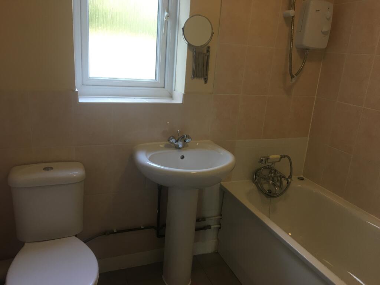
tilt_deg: -15.5
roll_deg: -5.2
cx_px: 190
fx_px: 318
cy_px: 142
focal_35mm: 29
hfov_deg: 61.7
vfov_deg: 48.2
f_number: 2.2
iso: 80
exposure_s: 1/33
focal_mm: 4.15
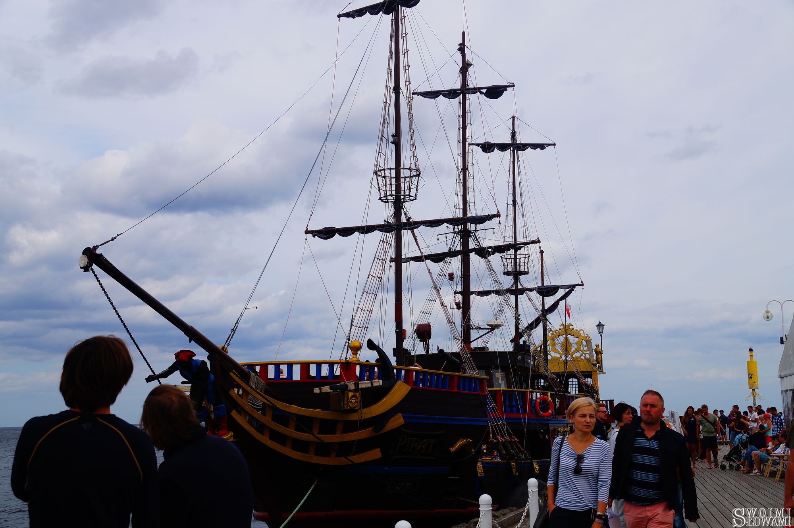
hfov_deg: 46.4
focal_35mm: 42
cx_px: 397
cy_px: 264
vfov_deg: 31.9
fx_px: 926
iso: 100
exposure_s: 1/400
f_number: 8
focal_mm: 28
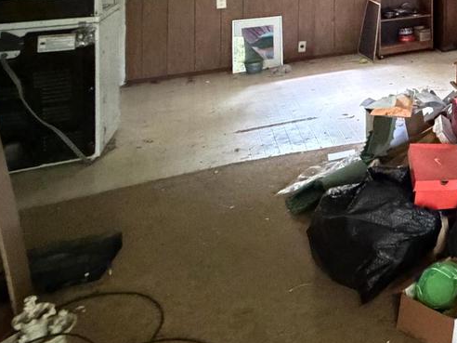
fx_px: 541
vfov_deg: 29.5
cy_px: -82
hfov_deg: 31.8
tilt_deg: +0.2
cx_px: 627
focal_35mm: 41
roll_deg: -0.2
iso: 1600
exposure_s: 1/36
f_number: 2.2
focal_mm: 2.22
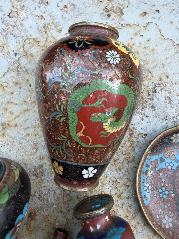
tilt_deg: -78.9
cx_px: 90
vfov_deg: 71.6
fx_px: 165
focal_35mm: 24
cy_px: 120
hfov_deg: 56.8
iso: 250
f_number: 2.2
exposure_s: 1/121
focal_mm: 2.22
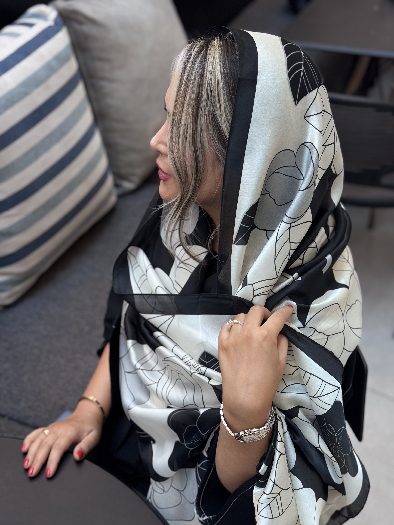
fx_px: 728
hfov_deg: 30.3
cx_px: 197
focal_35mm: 48
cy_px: 262
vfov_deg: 39.7
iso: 64
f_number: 1.78
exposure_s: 1/100
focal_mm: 6.76
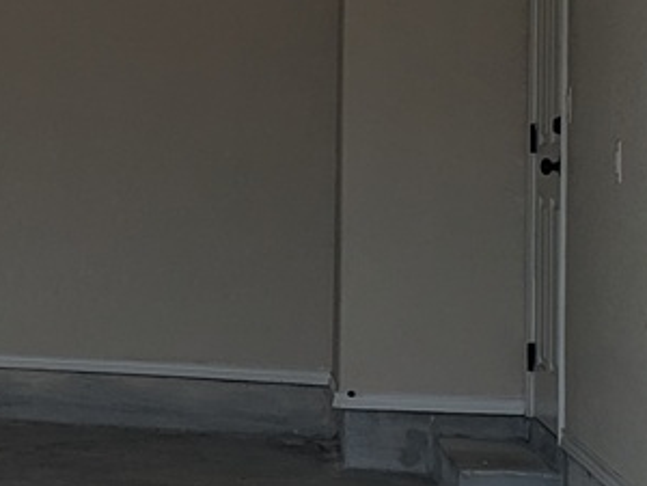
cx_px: -602
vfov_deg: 12.3
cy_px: 71
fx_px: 2243
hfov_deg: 14.1
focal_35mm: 120
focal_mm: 5.43
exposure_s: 1/888
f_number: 1.89
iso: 43
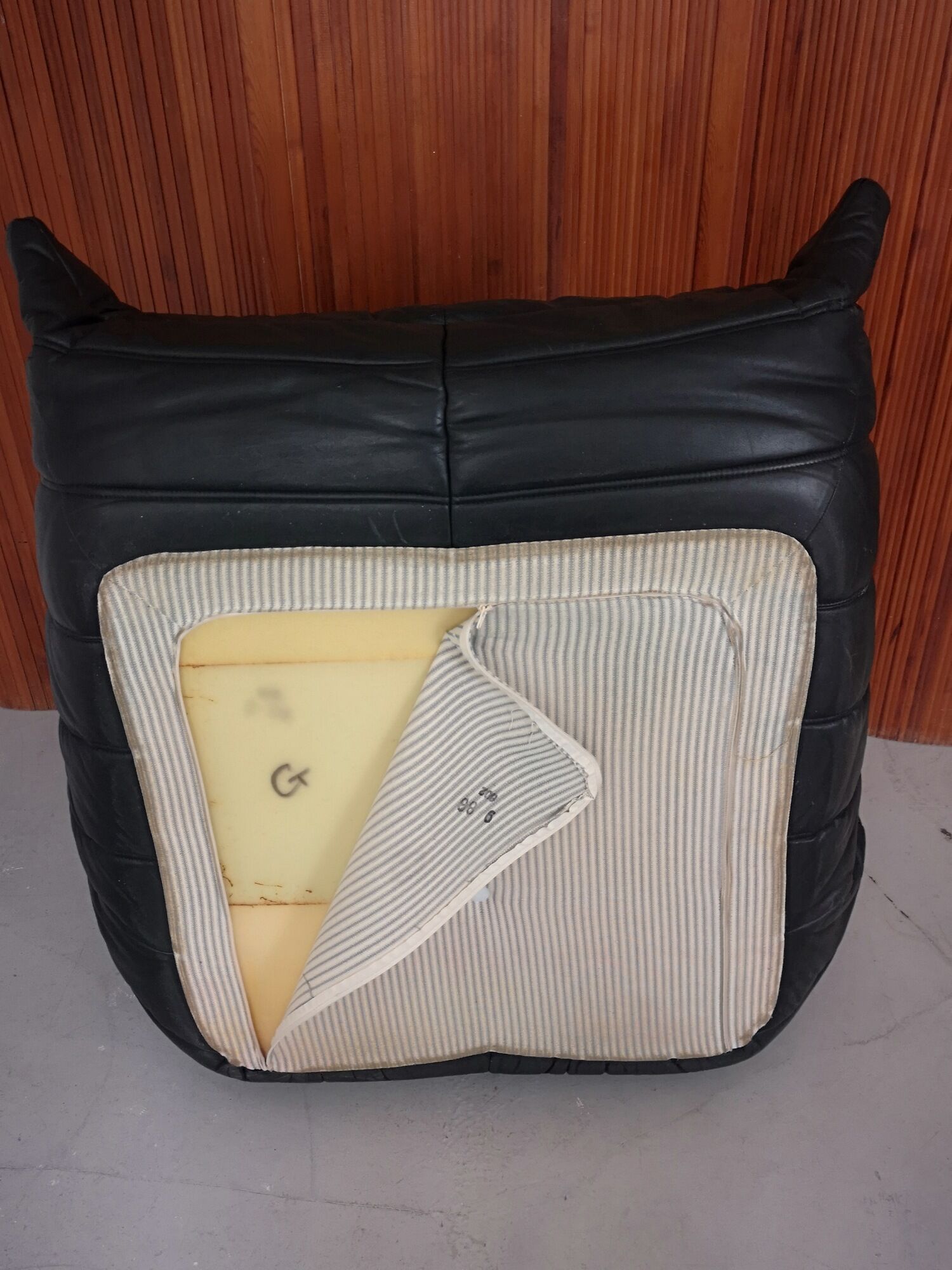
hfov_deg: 41.8
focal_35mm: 34
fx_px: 1247
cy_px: 635
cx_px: 476
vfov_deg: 54.0
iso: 125
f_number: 1.8
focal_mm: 3.95
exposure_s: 1/33.3
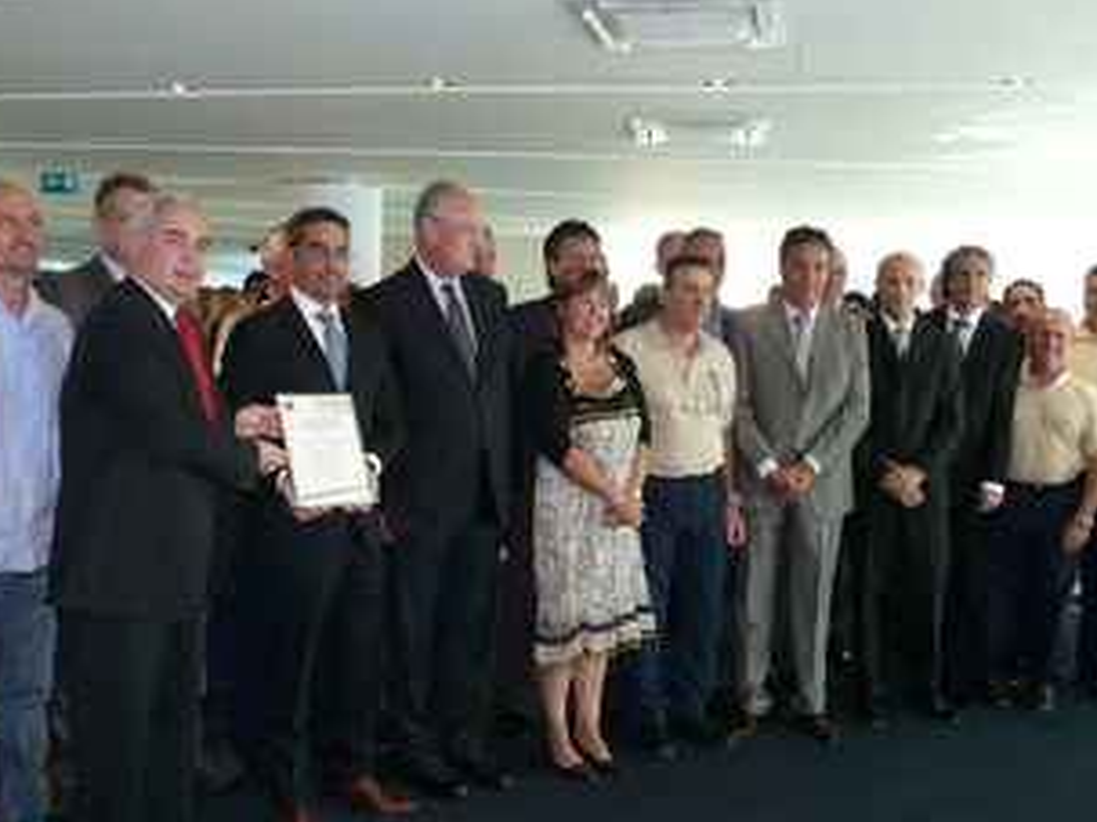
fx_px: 1172
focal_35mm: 37
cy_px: 413
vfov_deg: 38.6
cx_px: 554
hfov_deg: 50.2
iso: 125
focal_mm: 4.6
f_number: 2.8
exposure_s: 1/30
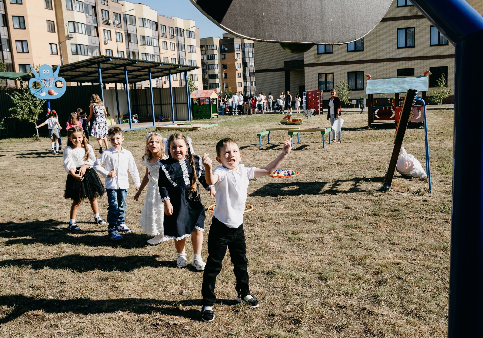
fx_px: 458
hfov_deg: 55.5
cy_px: 177
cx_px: 265
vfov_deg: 40.5
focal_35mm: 34
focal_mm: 30
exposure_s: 1/400
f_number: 8
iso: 160
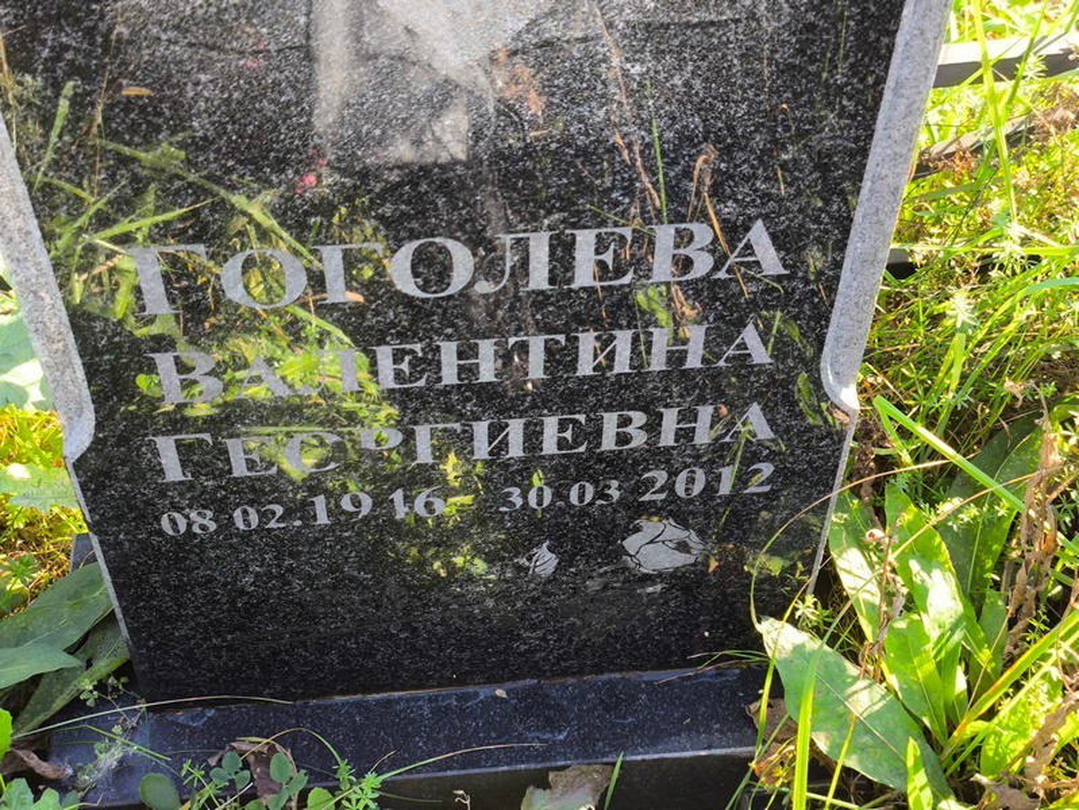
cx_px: 540
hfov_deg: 38.2
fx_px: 1559
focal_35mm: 50
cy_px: 405
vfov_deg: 29.1
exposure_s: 1/120
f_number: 1.7
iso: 64
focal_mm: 4.71
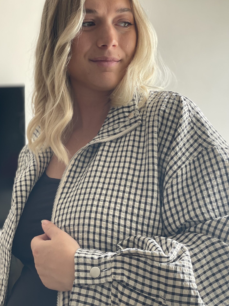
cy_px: 145
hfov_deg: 26.1
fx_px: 494
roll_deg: +1.1
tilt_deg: +1.1
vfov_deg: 34.3
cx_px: 110
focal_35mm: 56
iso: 32
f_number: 2
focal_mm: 6
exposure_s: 1/122
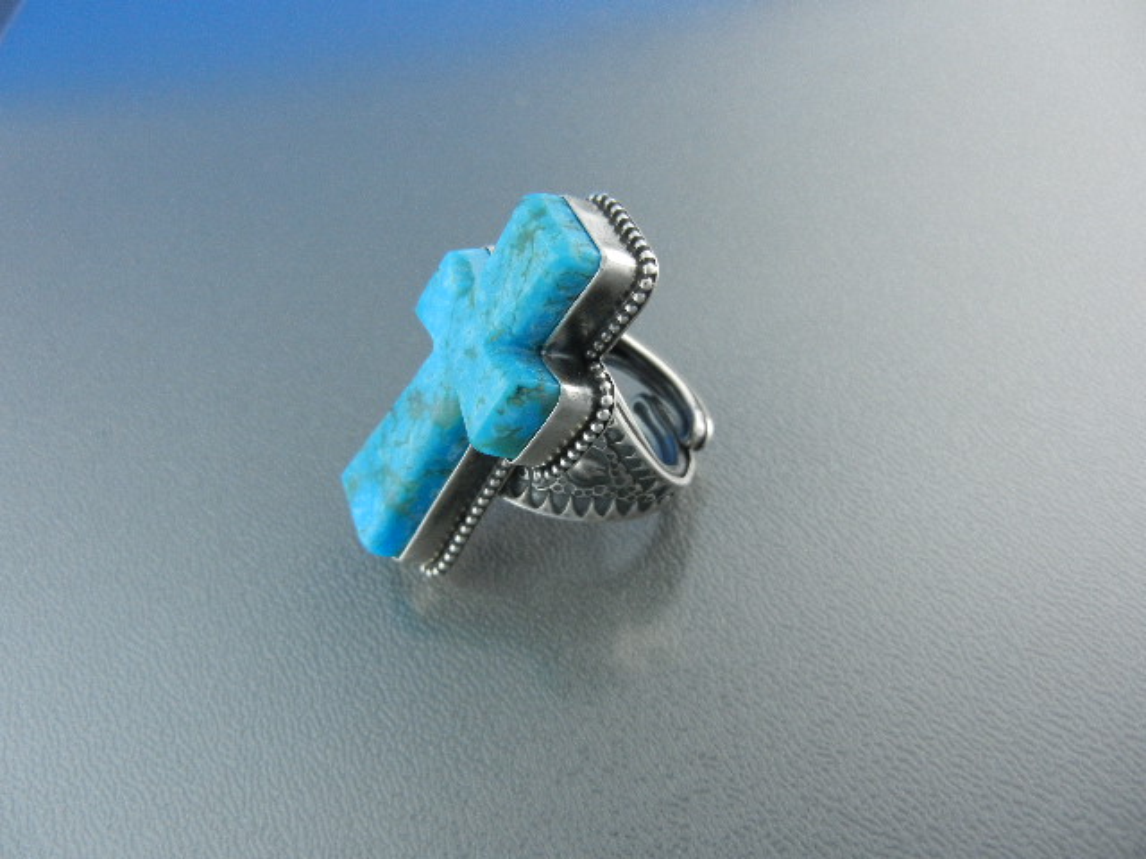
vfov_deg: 41.8
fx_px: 1126
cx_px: 573
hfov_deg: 54.0
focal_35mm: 34
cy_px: 430
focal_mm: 6.2
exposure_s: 1/26
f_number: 3.6
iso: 400
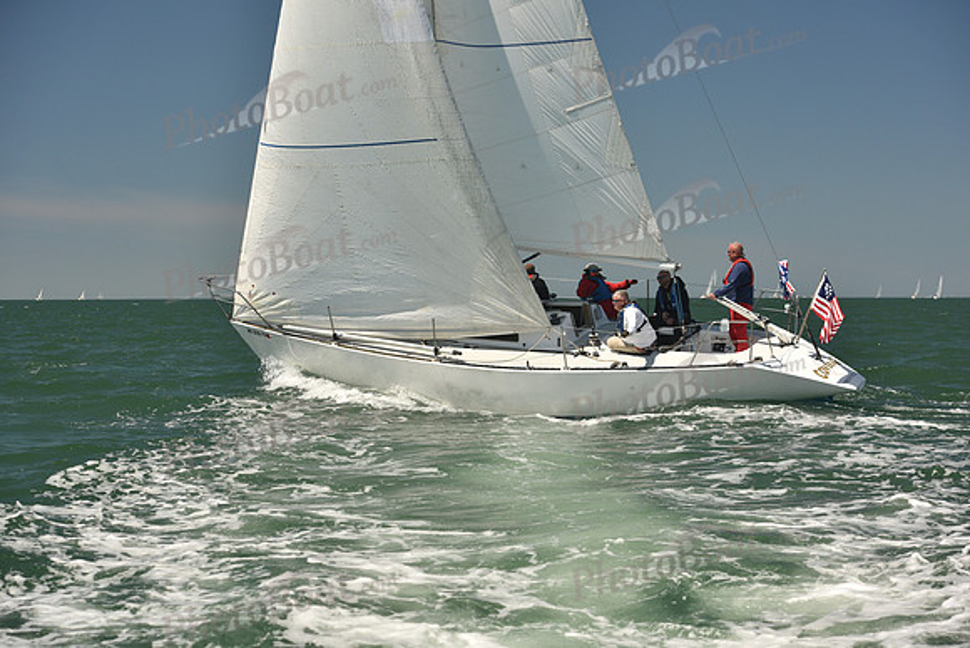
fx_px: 1886
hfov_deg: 28.8
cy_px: 324
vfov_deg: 19.5
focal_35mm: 70
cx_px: 485
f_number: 5
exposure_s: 1/800
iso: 250
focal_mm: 70
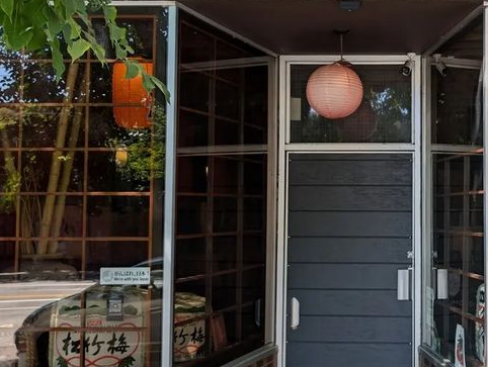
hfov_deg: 36.1
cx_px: 398
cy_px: 158
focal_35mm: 51
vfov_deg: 28.6
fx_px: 720
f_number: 1.68
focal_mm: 6.9
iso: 21
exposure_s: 1/202
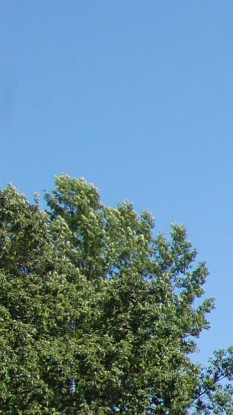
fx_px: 1747
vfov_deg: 13.1
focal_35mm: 159
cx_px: 800
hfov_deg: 6.6
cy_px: 509
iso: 200
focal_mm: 26
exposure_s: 1/320
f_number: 9
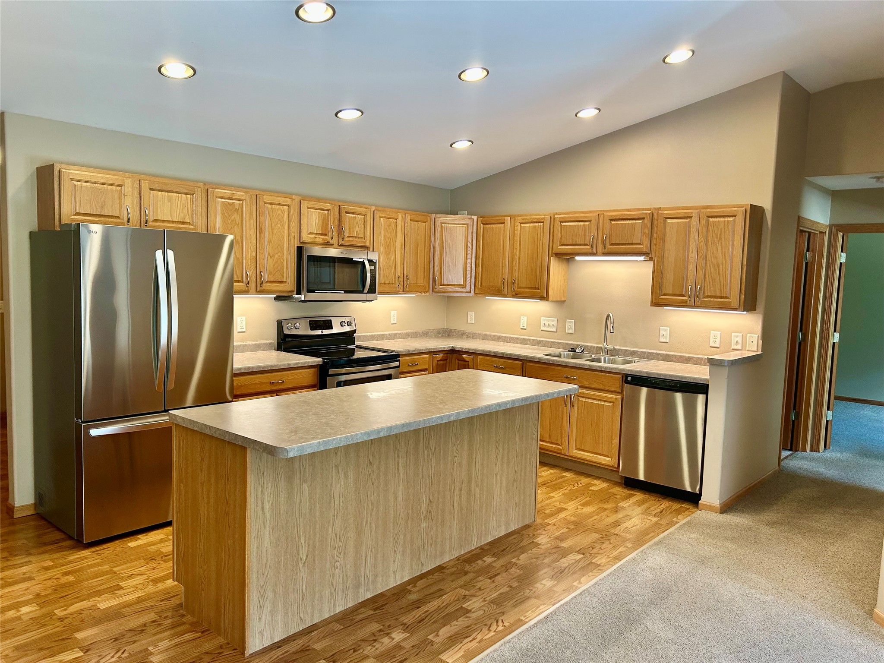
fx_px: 664
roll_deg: -1.6
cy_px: 332
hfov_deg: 67.3
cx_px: 442
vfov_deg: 53.1
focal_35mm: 26
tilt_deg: -5.4
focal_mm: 5.7
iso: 100
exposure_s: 1/120
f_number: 1.5
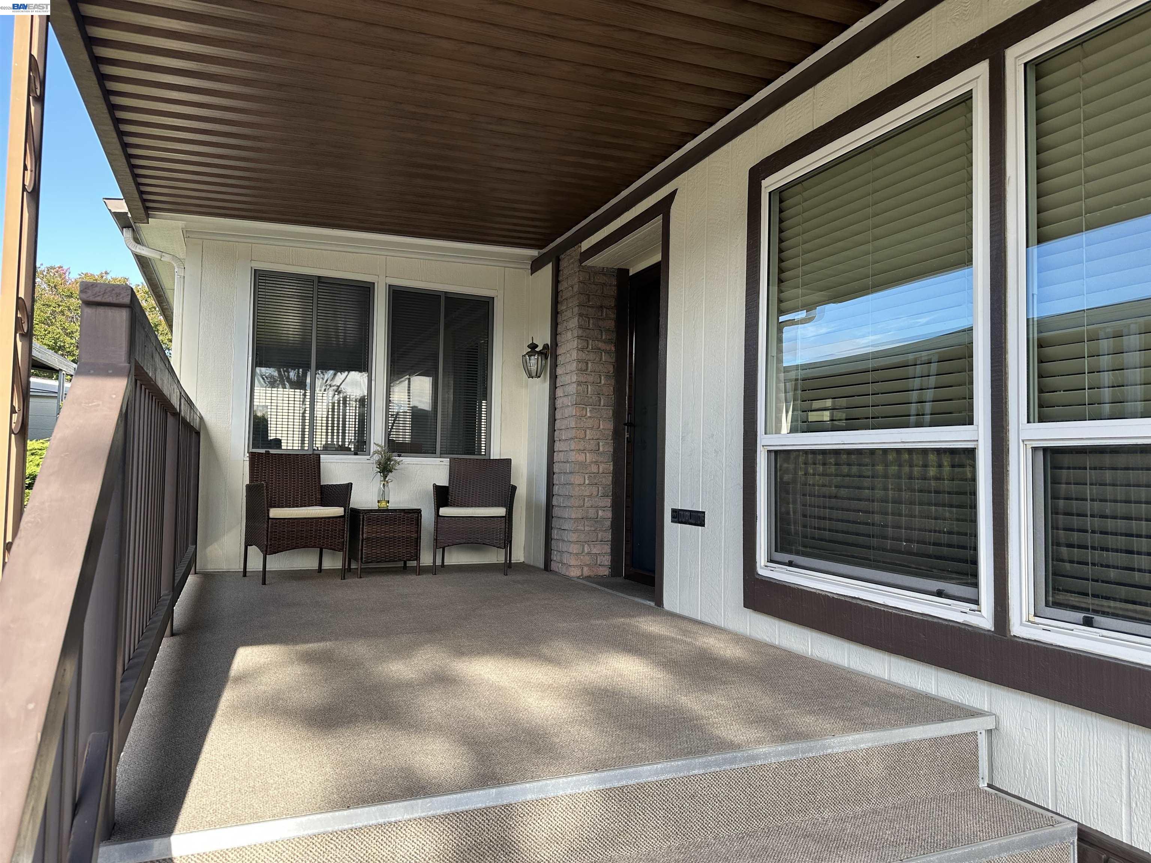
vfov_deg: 56.8
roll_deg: -0.9
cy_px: 432
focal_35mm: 24
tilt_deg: +2.9
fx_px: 798
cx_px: 576
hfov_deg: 71.6
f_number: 1.78
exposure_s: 1/429
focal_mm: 6.86
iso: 80
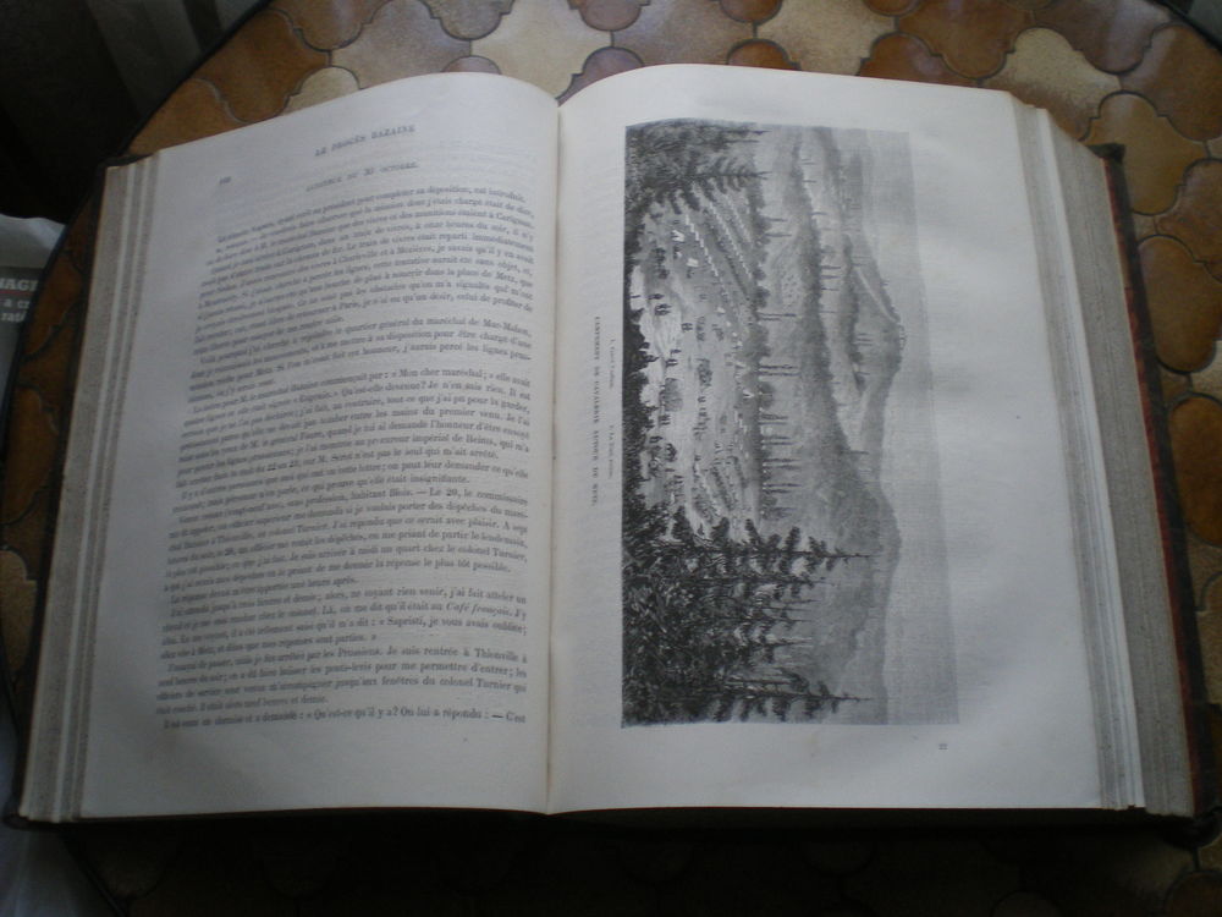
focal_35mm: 38
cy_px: 458
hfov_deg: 49.0
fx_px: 1341
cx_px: 611
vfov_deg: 37.7
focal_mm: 6.3
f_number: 3.1
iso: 200
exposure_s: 1/50
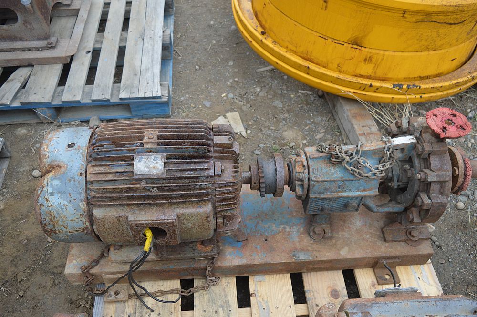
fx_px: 417
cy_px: 158
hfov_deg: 59.5
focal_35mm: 32
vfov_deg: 41.6
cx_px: 238
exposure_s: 1/80
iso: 400
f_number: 4.5
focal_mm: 21
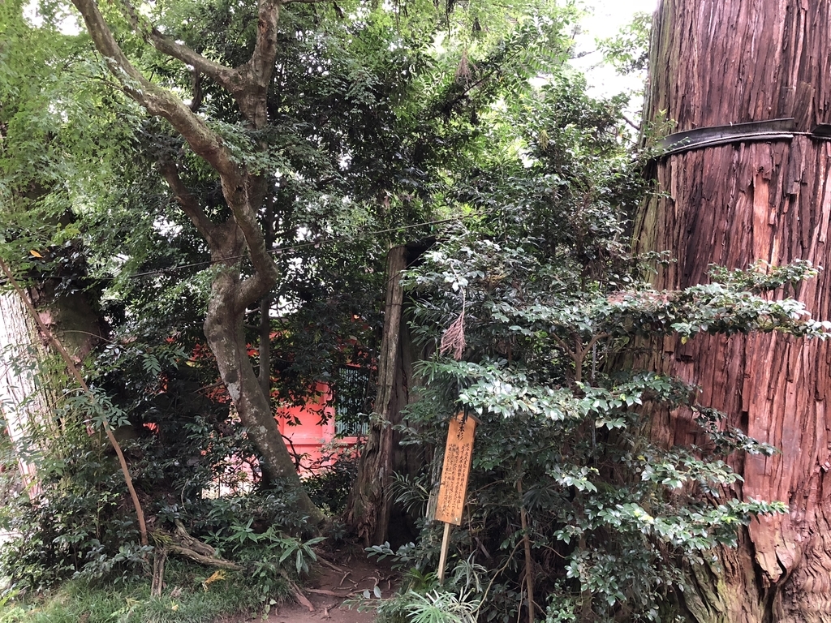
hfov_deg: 63.4
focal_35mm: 28
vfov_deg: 49.7
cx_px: 416
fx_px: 672
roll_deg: +0.8
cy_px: 312
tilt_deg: +10.9
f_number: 1.8
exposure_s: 1/15
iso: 80
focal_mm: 4
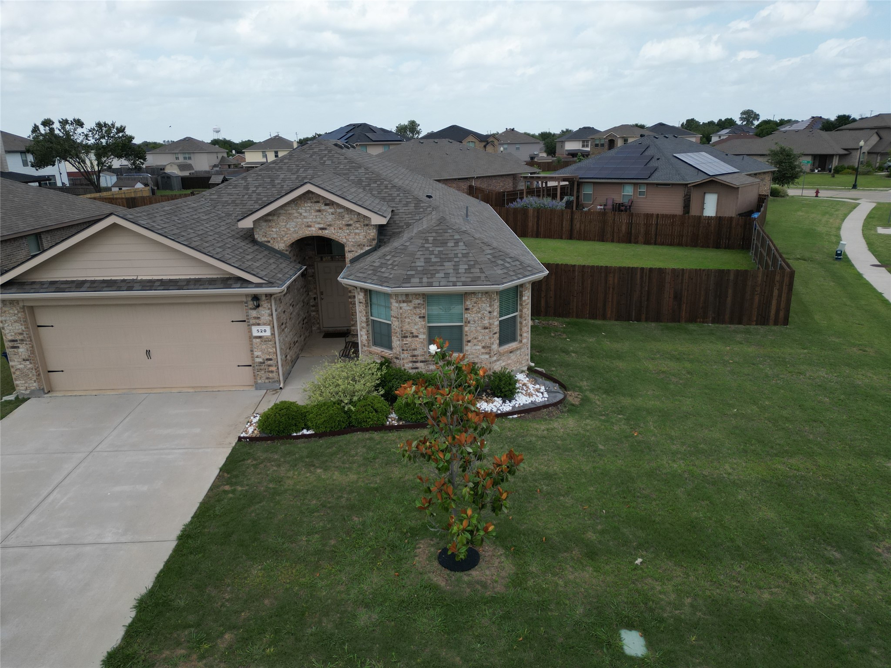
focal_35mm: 24
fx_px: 618
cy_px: 334
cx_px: 446
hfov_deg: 71.6
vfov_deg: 56.8
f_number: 1.7
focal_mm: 6.72
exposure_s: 1/2500
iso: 120
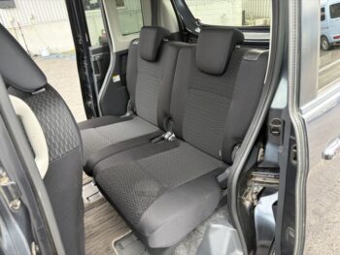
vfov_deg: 53.1
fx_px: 256
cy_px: 128
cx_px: 170
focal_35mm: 26
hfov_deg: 67.3
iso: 80
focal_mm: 5.96
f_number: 1.6
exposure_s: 1/169
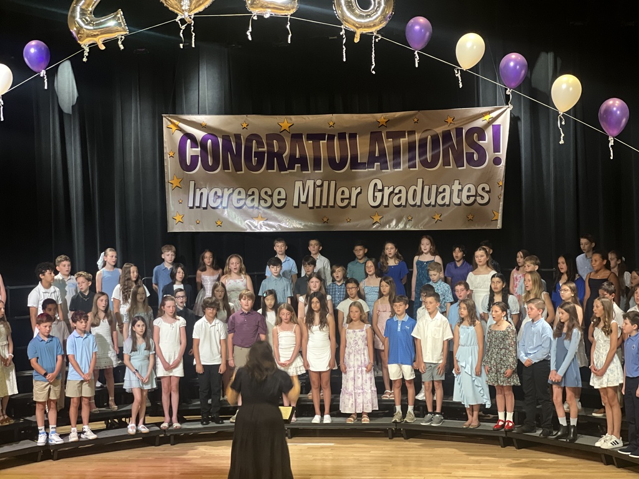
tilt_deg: -3.0
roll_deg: +1.8
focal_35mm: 77
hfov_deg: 25.3
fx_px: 1421
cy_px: 240
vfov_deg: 19.1
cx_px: 320
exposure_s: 1/15
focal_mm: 9
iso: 400
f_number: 2.8
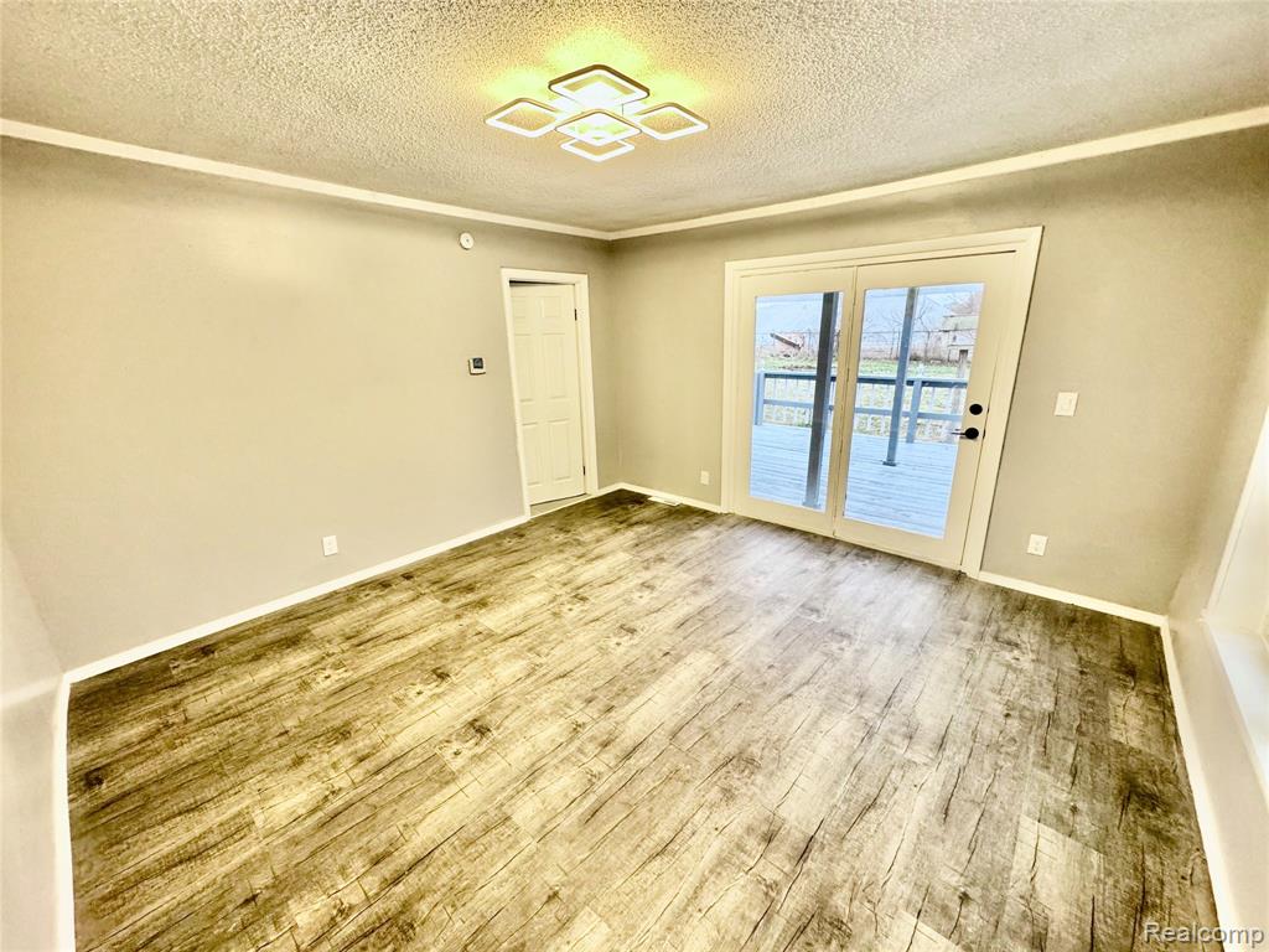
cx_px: 634
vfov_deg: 85.7
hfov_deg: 102.1
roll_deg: +0.7
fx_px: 513
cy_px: 476
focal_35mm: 14
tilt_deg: -17.6
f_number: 2.2
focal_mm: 2.22
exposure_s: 1/120
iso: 320
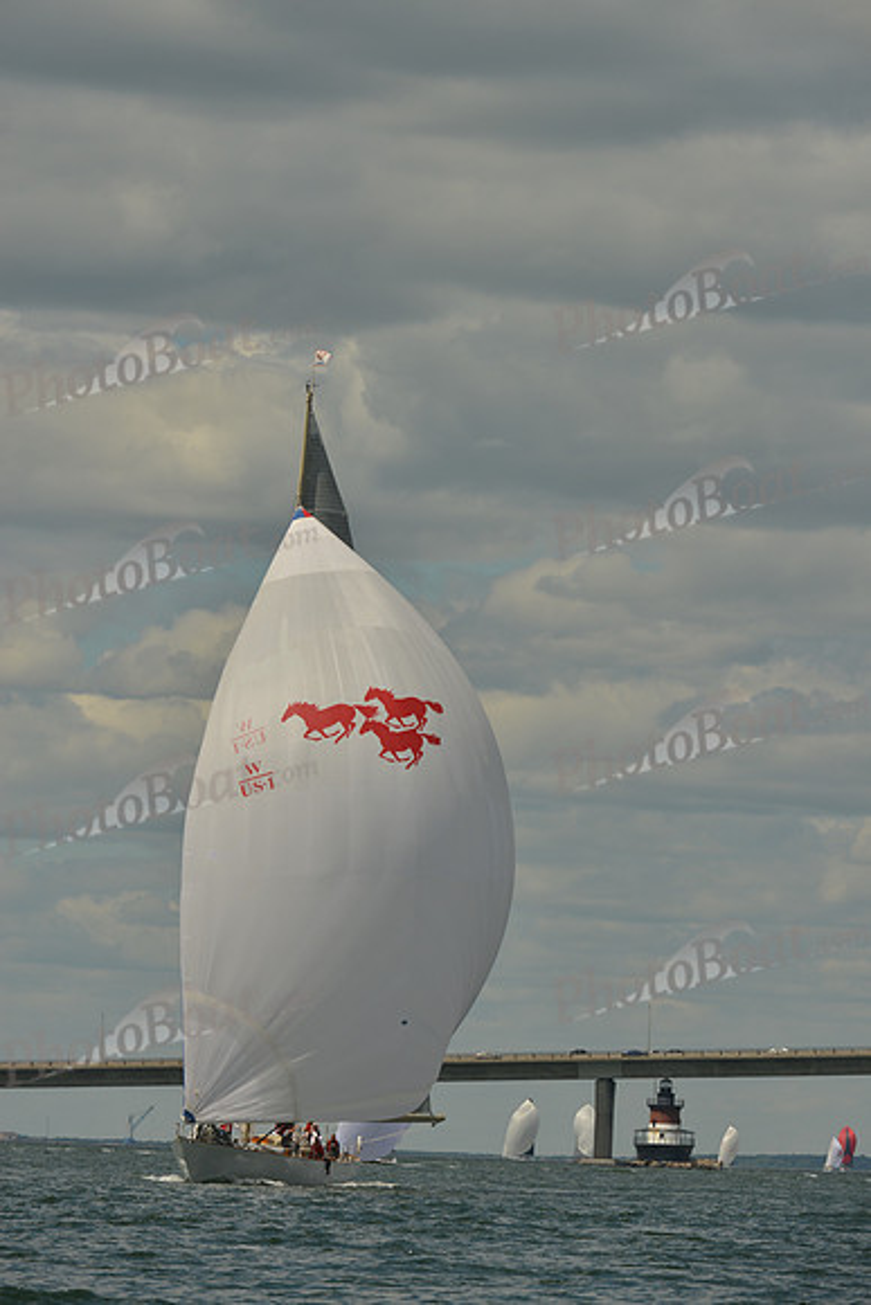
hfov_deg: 4.4
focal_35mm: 310
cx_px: 436
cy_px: 652
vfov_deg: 6.6
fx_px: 11243
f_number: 10
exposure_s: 1/800
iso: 200
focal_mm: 310
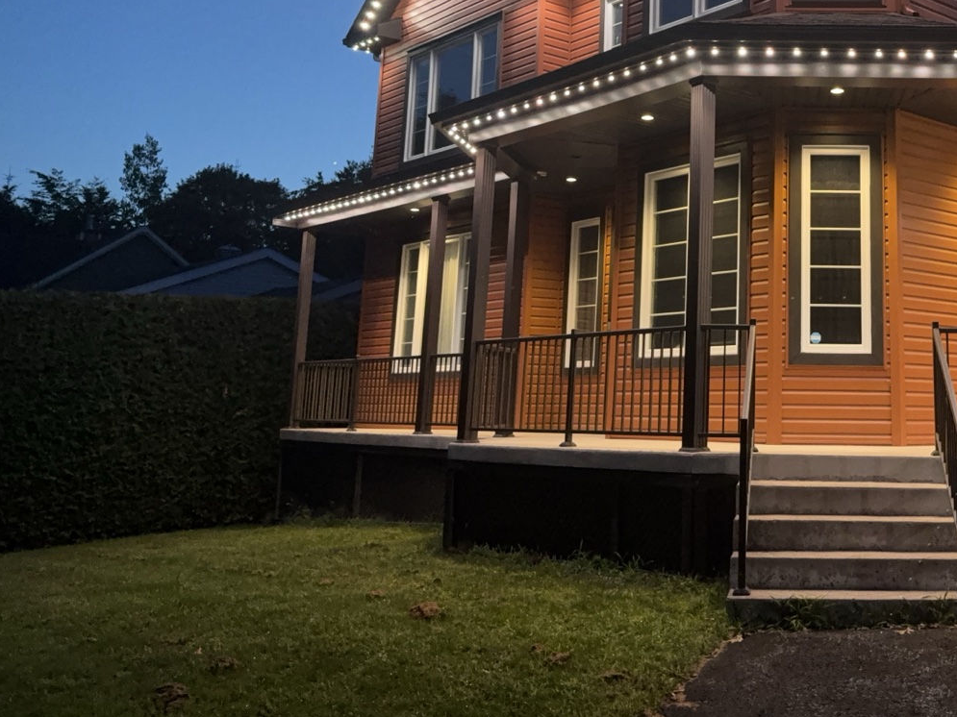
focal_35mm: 41
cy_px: 173
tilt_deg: +11.8
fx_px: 1133
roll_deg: -0.9
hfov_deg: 43.5
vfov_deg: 34.3
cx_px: 776
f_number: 1.78
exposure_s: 1/30
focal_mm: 6.76
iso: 800
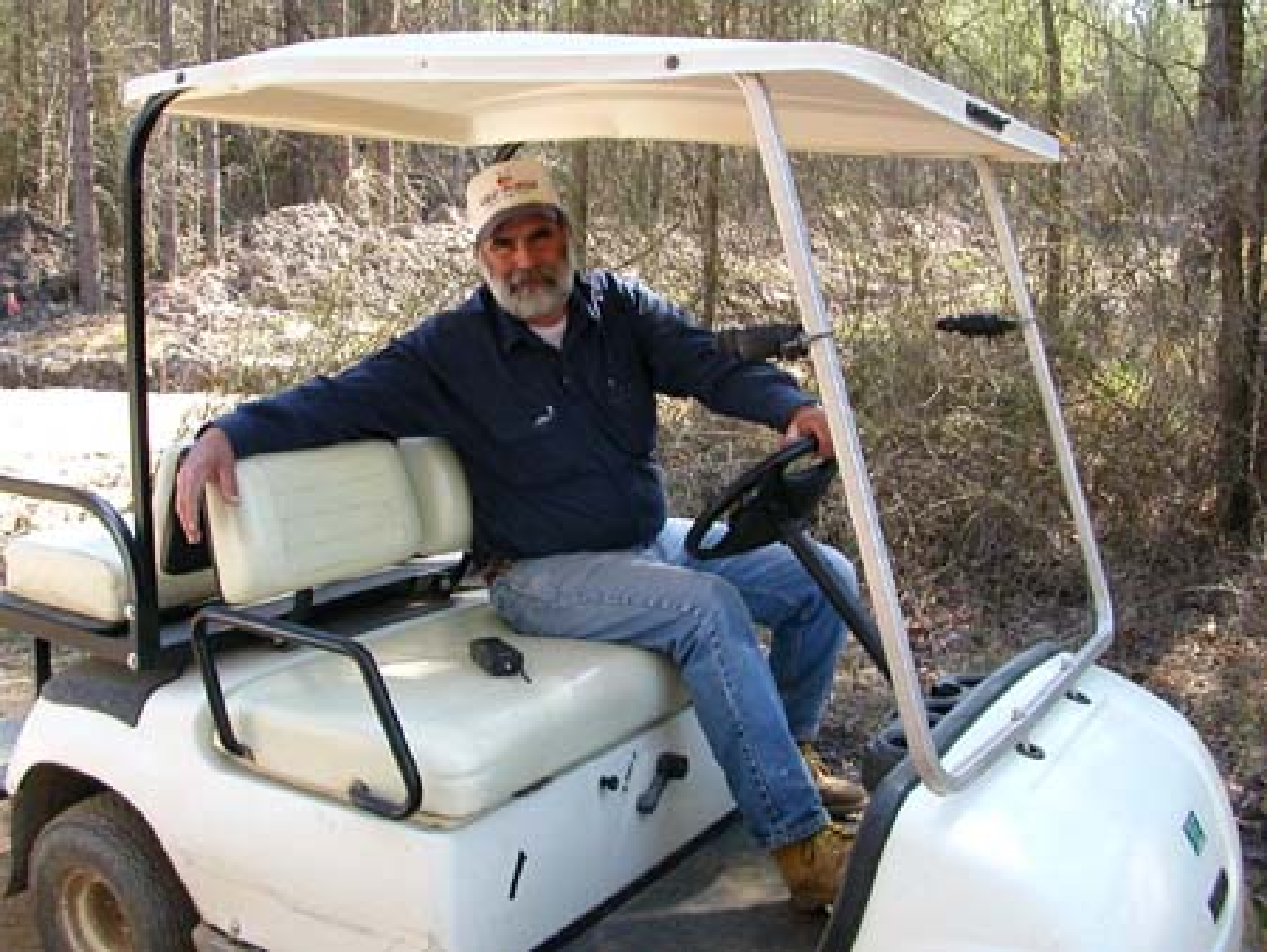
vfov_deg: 38.7
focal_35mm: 37
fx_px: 1355
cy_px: 476
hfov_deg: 50.1
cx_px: 634
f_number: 2.7
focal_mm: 5.6
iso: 100
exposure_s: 1/185
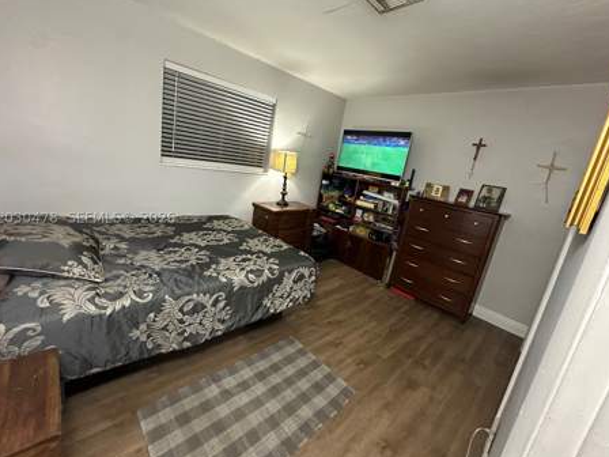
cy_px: 218
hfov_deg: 98.2
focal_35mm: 15
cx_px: 300
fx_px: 264
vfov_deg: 81.7
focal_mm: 2.22
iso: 800
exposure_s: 1/60
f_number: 2.2
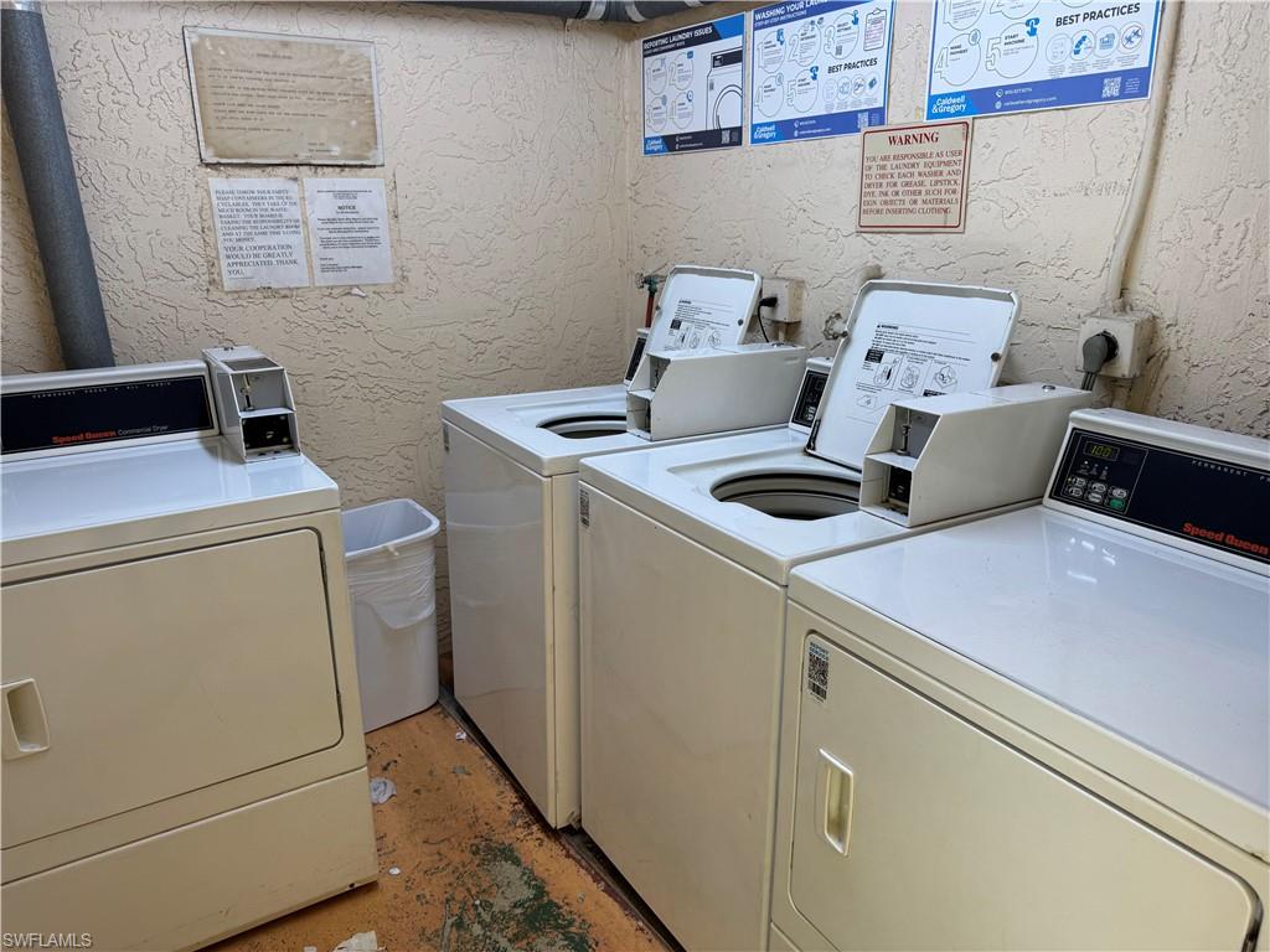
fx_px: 881
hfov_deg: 71.6
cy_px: 476
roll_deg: +0.0
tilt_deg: -17.0
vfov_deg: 56.8
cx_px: 635
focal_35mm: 24
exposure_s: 1/120
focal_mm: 6.76
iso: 100
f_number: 1.78
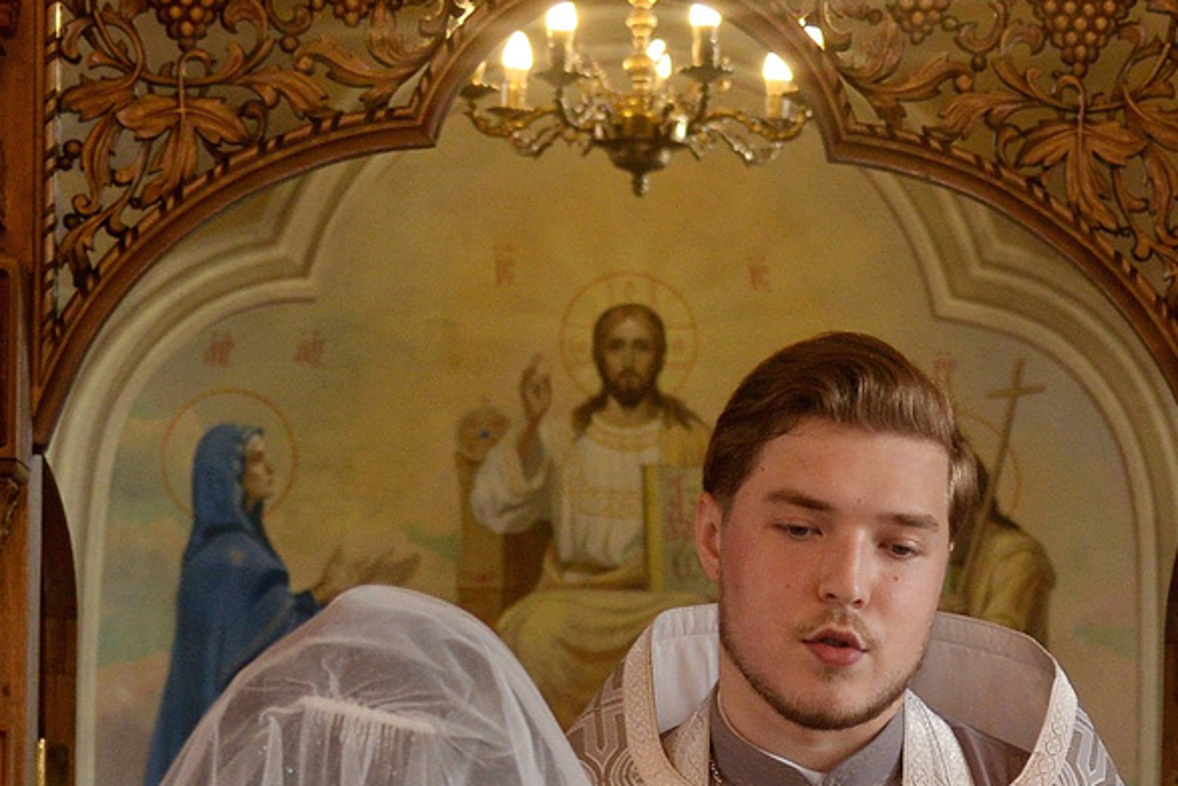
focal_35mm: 166
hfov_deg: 12.3
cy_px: 1181
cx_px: 931
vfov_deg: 8.1
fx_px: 5433
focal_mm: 38
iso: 800
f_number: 4
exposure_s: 1/125
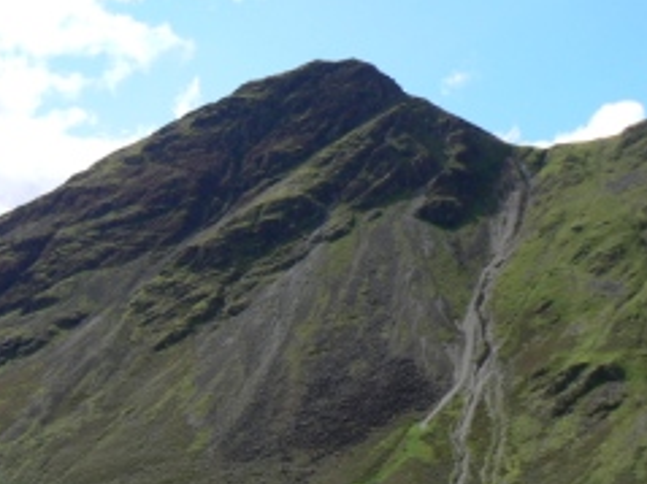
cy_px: 324
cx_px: 70
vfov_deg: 22.5
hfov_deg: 28.7
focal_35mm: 65
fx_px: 1214
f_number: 6.3
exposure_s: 1/400
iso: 80
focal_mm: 6
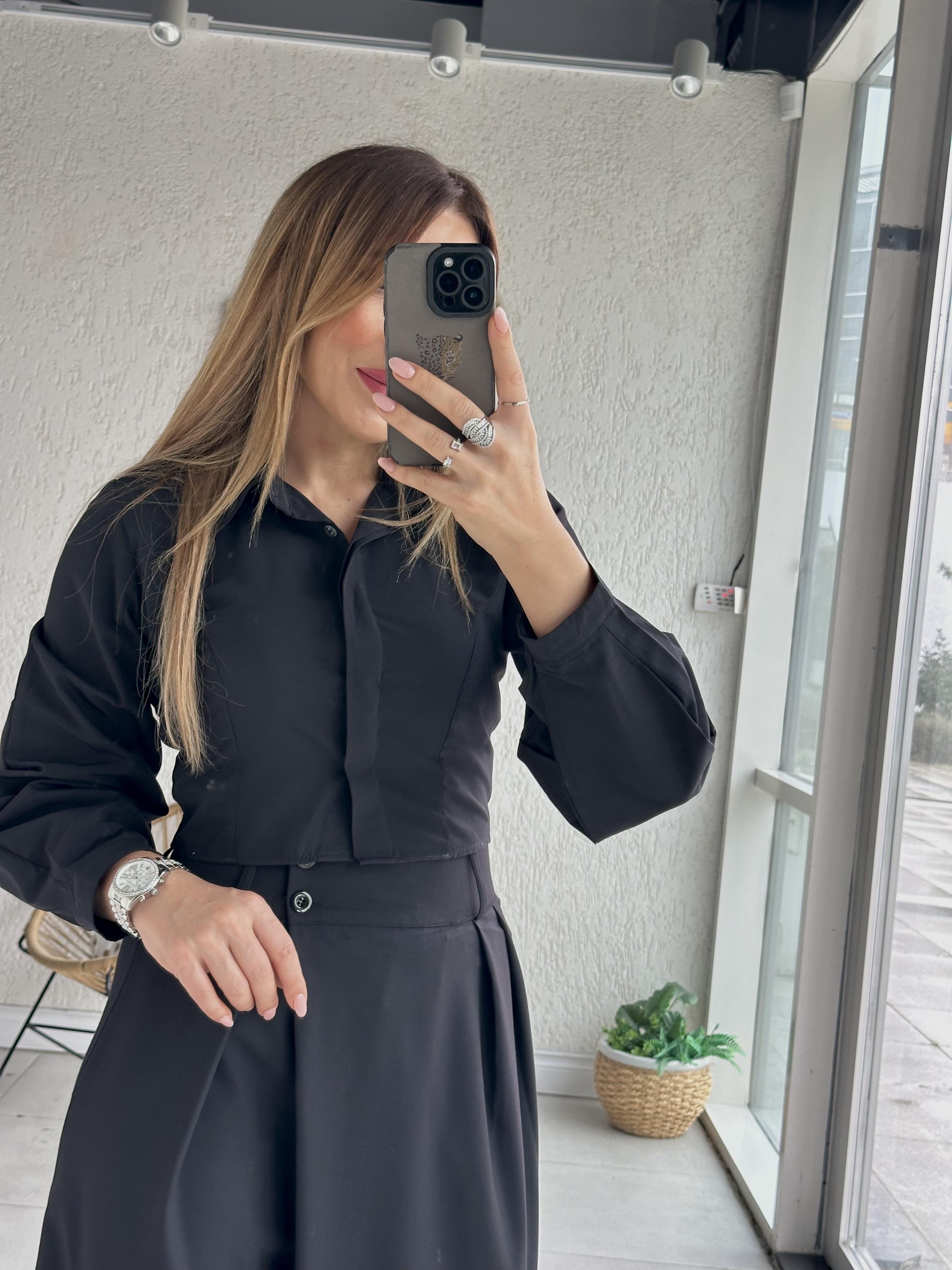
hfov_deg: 30.3
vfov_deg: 39.7
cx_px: 476
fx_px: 1760
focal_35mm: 48
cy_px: 635
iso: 80
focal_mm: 6.86
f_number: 1.78
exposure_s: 1/125
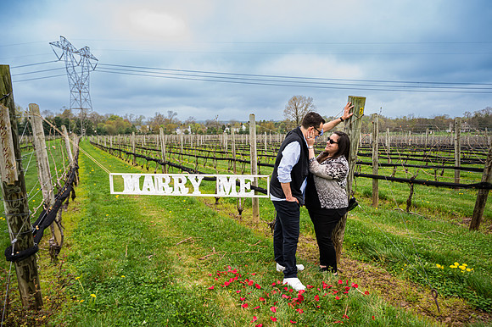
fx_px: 342
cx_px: 246
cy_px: 167
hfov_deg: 71.5
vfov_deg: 51.2
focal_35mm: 25
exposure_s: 1/200
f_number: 4
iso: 64
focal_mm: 24
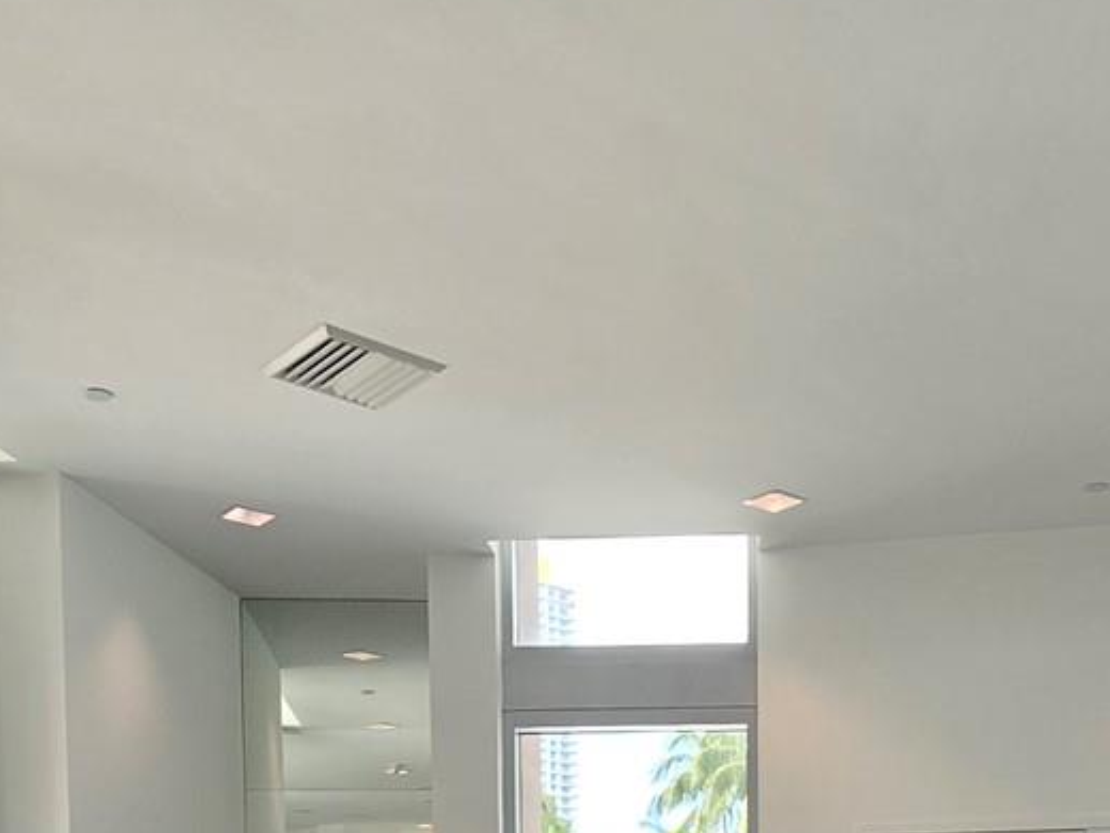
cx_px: 702
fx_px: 1283
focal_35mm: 40
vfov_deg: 29.2
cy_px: 1079
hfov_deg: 46.3
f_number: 2.2
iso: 100
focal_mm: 2.2
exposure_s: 1/120
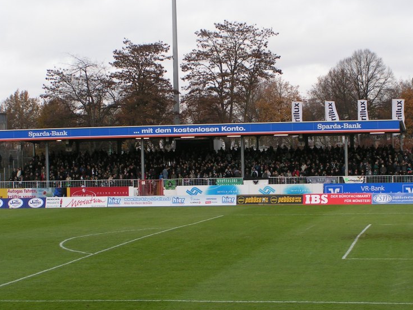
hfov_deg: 23.8
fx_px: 978
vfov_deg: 18.0
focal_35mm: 82
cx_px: 225
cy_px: 152
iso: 50
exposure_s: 1/160
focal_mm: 11.5
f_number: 4.5
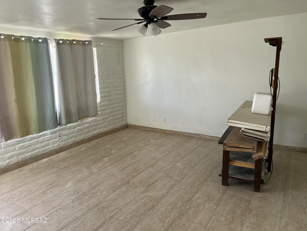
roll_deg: +2.3
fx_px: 231
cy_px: 116
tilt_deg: -11.9
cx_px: 154
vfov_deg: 53.1
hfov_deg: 67.3
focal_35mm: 26
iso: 64
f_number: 1.6
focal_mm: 5.1
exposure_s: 1/121
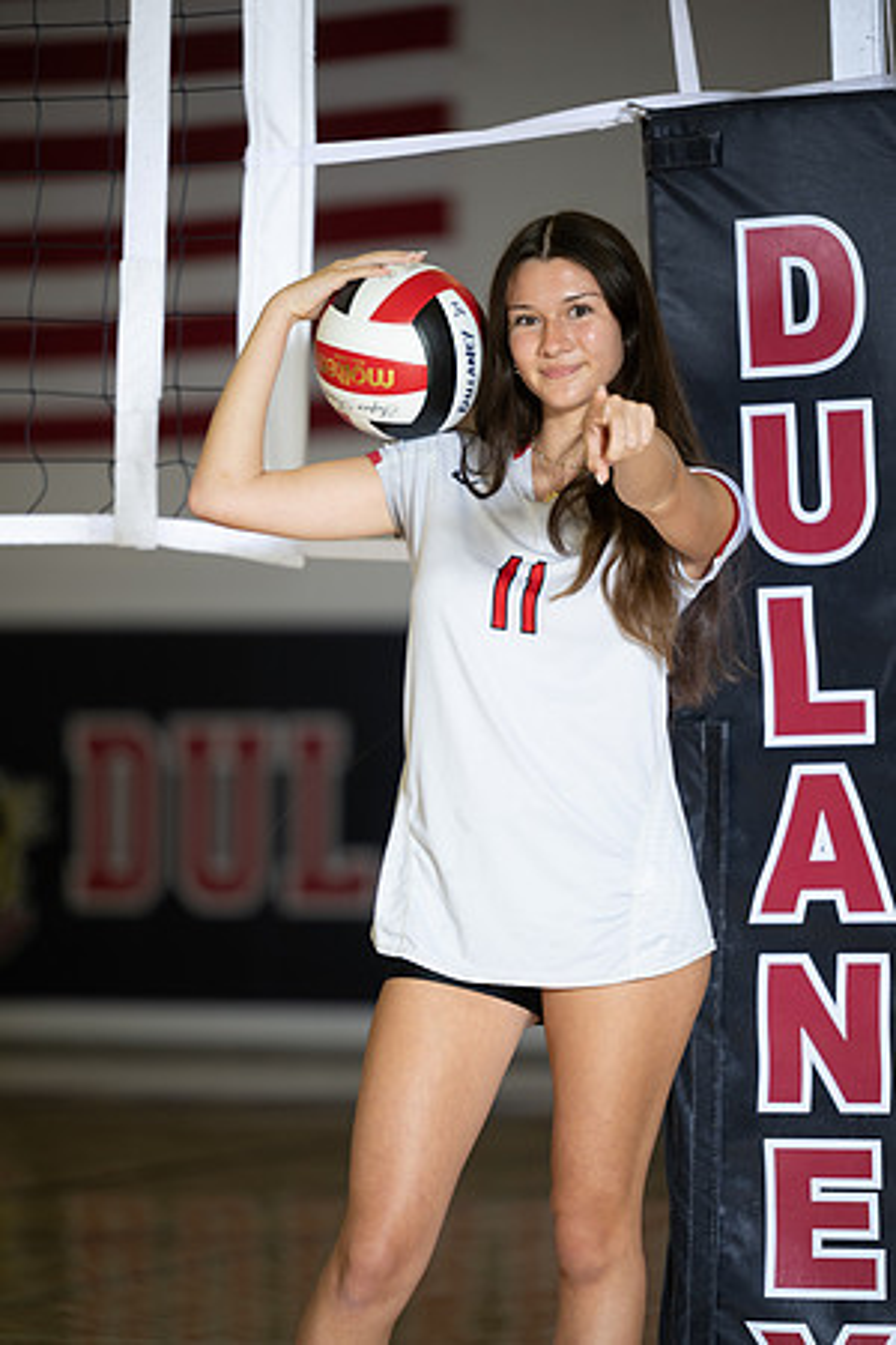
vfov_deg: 14.2
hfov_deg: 9.5
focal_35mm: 145
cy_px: 672
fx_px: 5413
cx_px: 448
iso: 320
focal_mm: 145
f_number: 2.8
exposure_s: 1/200
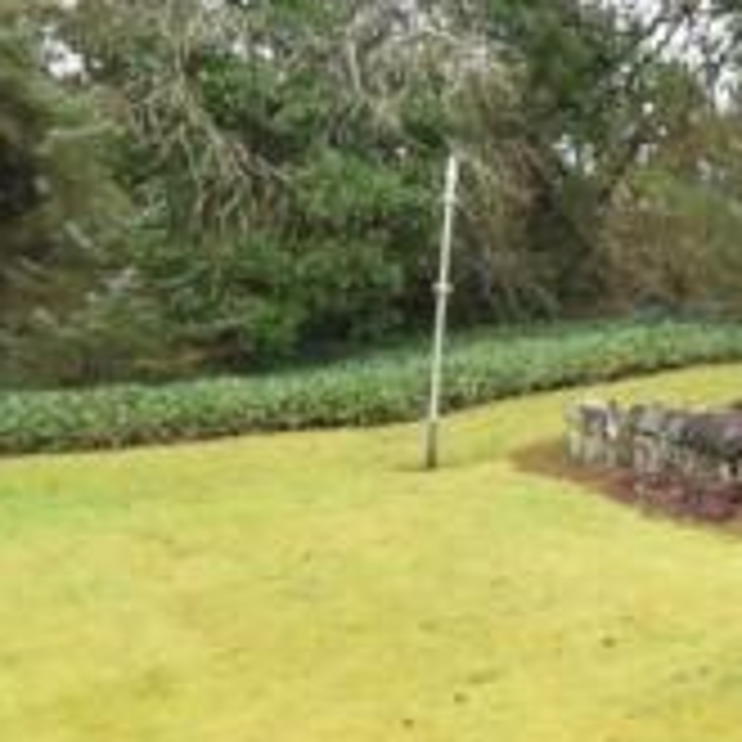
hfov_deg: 28.1
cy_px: 191
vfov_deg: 30.2
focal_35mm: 56
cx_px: 812
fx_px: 1350
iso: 100
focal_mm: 11
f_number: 5
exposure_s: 1/30
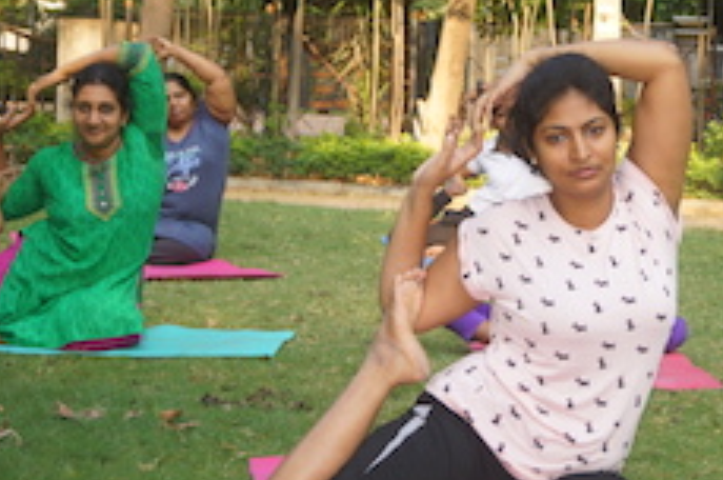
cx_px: 609
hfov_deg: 21.8
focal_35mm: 92
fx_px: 1843
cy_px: 189
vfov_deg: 14.8
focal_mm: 35
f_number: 4.5
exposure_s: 1/160
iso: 160
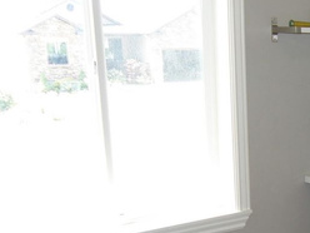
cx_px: 370
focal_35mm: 67
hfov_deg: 25.9
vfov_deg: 21.1
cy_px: 238
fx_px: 600
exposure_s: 1/40
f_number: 2.8
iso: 80
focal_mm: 4.6
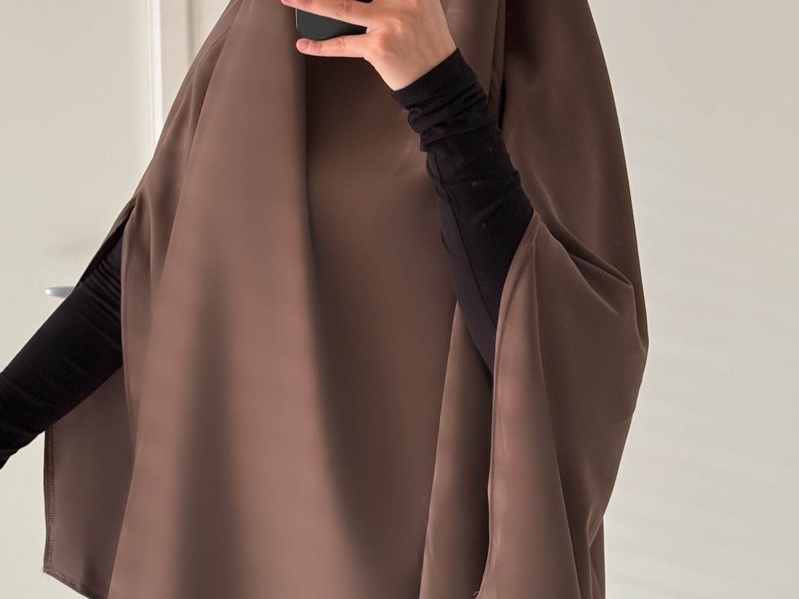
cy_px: 269
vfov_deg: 18.0
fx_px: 1893
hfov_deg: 23.8
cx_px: 322
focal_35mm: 82
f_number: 1.78
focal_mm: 6.76
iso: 125
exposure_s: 1/79
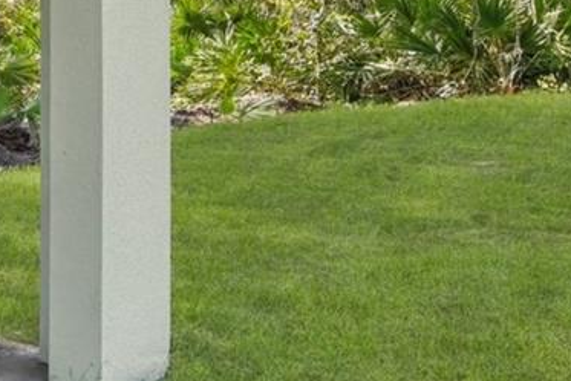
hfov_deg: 27.1
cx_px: -204
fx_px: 952
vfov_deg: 22.4
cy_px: 95
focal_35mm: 60
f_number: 8
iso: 400
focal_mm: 14
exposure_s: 1/200
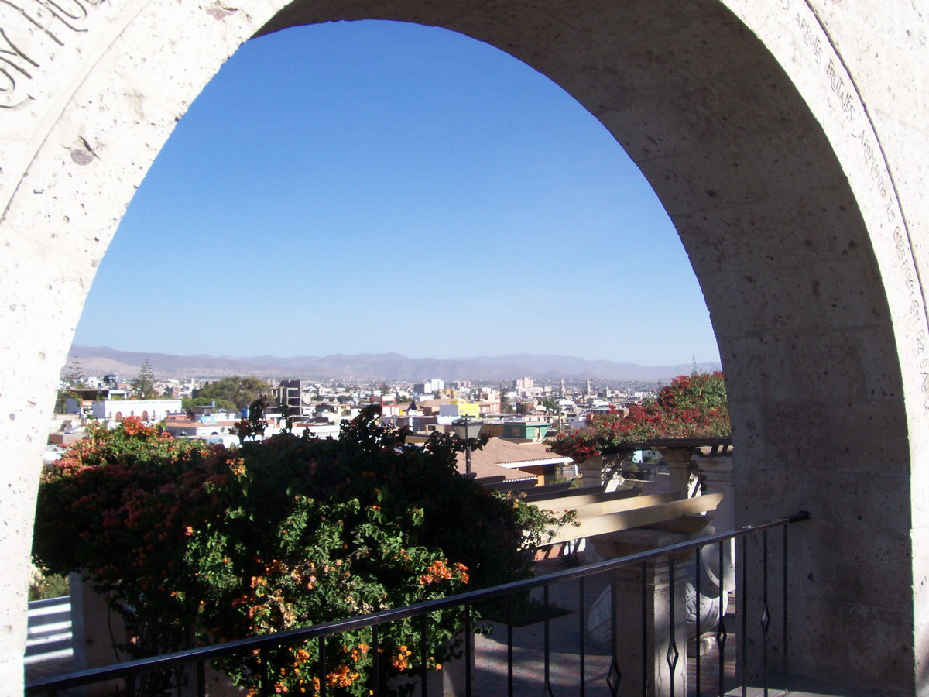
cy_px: 348
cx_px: 464
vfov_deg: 41.8
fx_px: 912
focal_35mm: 34
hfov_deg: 54.0
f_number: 5.1
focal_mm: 5.6
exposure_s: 1/399
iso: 80
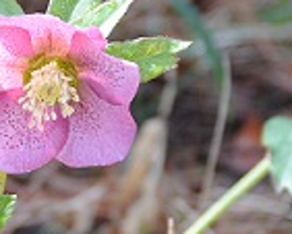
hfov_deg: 4.3
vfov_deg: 3.5
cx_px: -13
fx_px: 3857
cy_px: 162
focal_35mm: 446
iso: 500
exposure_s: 1/125
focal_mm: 105
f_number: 5.6
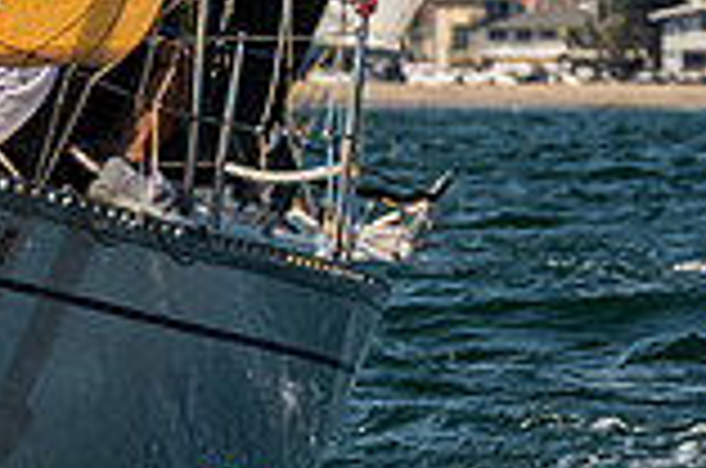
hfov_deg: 1.8
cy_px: -390
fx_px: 23055
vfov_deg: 1.2
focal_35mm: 1178
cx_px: -457
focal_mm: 240
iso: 500
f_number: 8
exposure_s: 1/2500
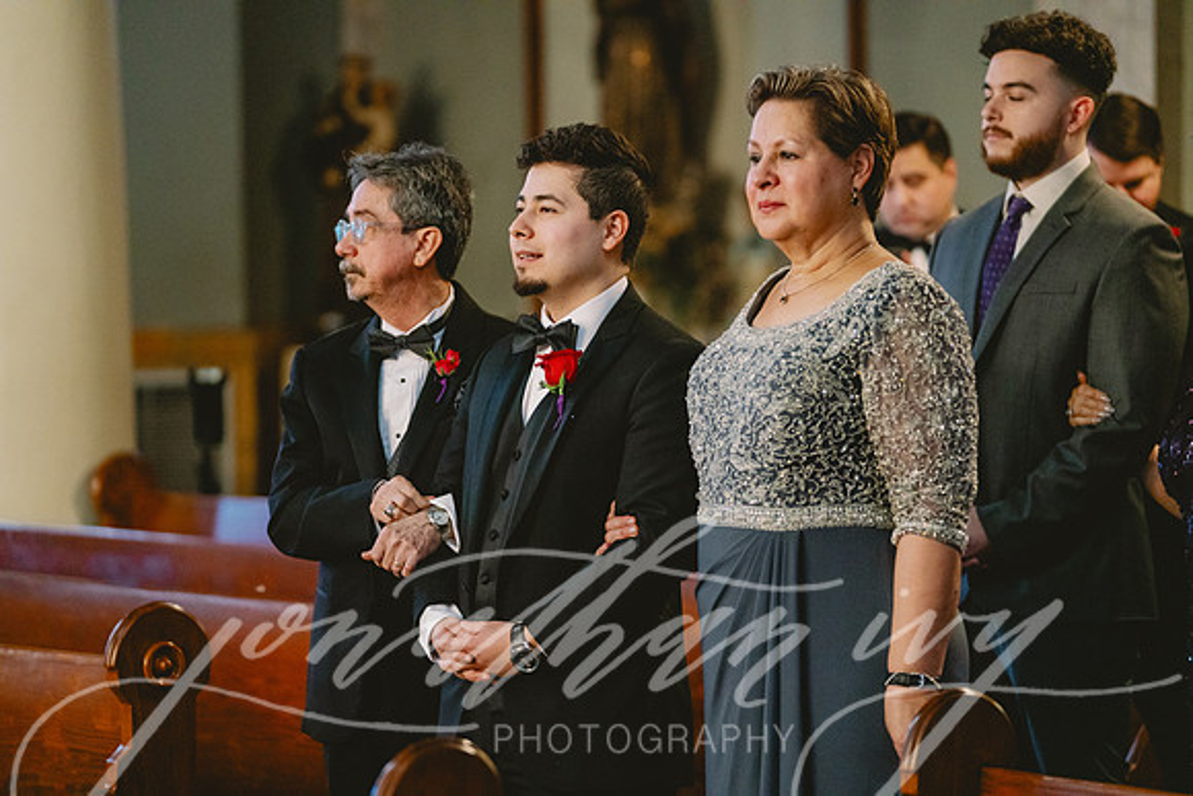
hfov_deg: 14.2
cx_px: 596
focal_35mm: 144
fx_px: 4773
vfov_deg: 9.5
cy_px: 398
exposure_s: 1/125
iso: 3200
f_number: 2.8
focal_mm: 144
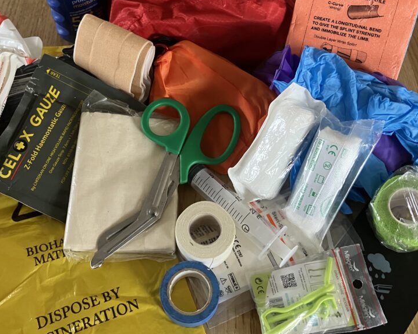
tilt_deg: -56.4
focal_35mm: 39
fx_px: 482
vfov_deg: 37.8
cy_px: 112
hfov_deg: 46.8
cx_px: 194
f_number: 1.8
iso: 320
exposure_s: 1/44
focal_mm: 3.99
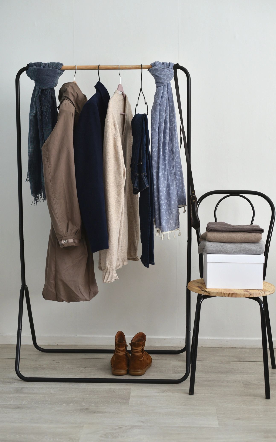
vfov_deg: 38.9
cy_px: 225
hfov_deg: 24.9
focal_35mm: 52
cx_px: 144
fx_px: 626
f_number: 2.8
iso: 160
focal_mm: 50
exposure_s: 1/160
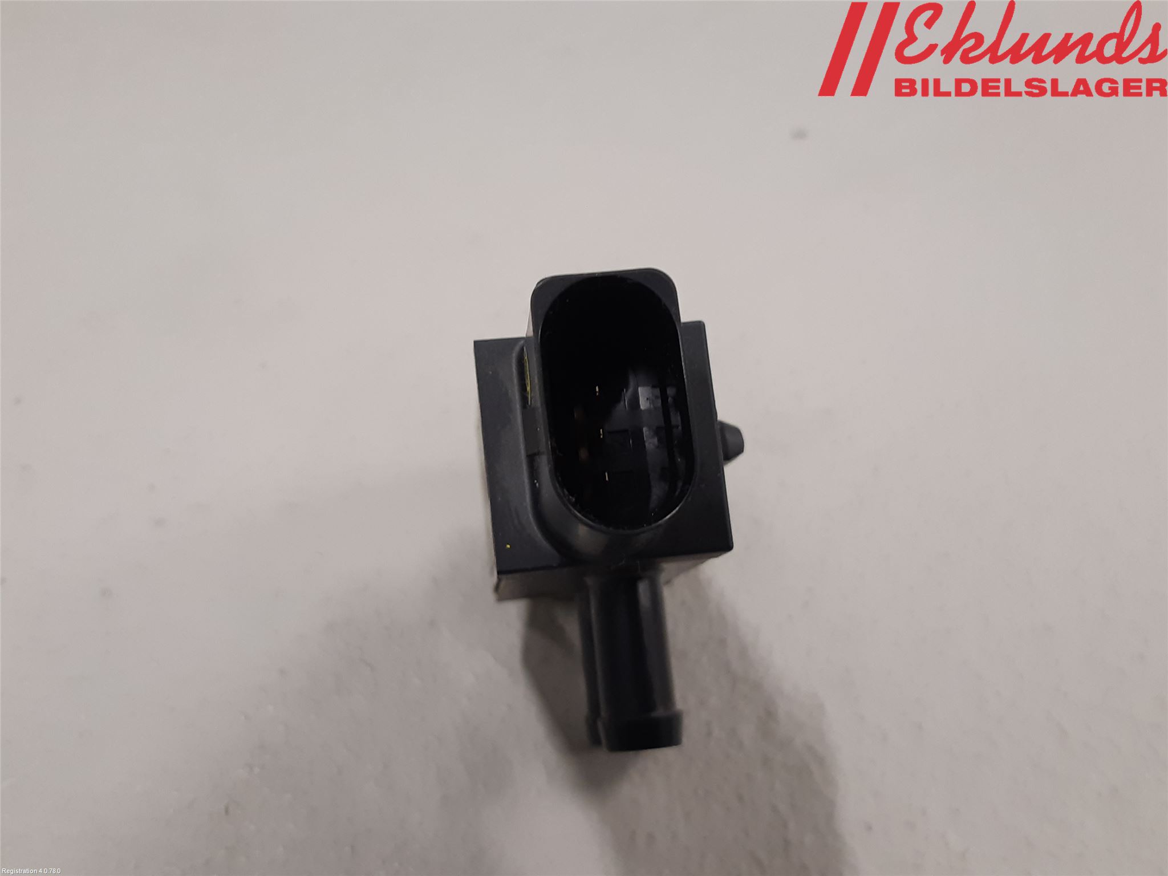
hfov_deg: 67.3
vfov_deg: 53.1
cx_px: 584
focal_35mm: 26
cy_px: 438
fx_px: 877
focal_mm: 3.93
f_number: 1.7
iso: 100
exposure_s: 1/50
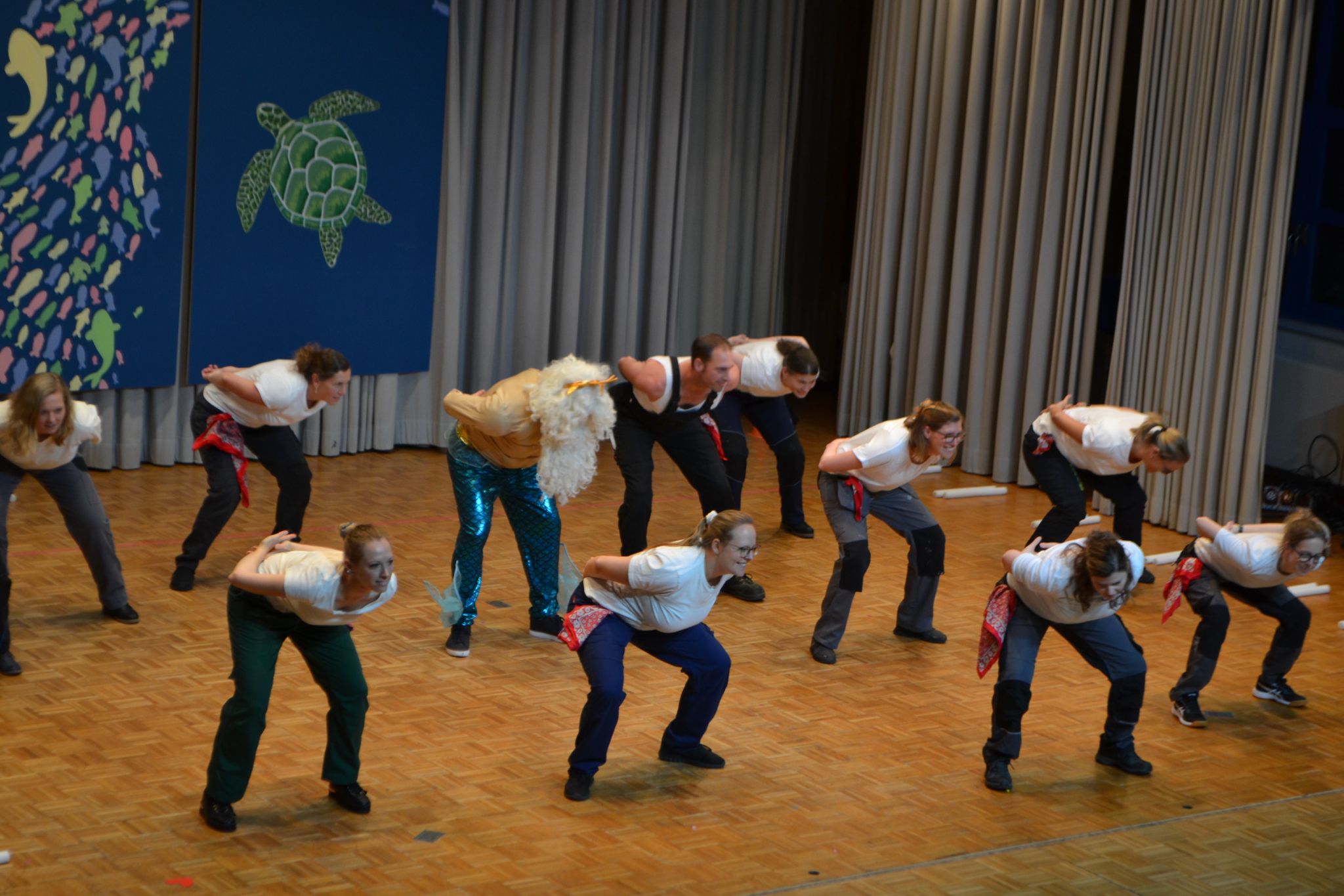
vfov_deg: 16.6
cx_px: 672
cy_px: 448
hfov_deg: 24.6
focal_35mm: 82
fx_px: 3080
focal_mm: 55
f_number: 5.6
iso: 400
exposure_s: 1/80
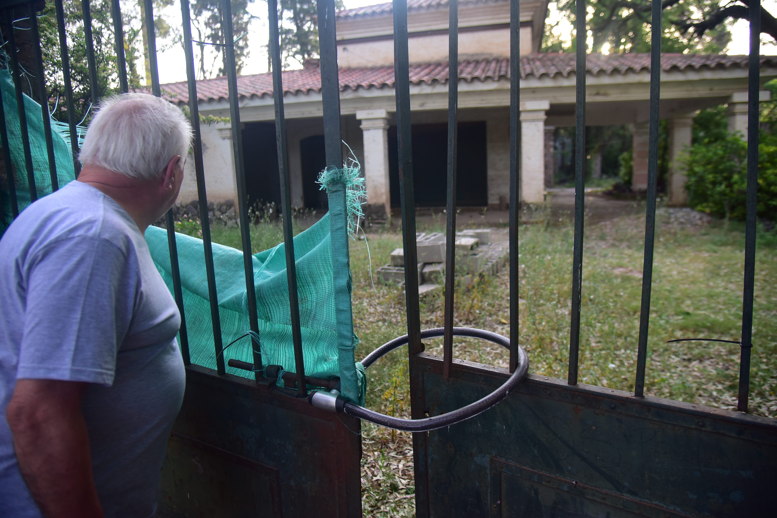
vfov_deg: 53.1
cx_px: 388
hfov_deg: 73.7
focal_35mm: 24
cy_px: 259
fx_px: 518
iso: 800
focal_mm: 24
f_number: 4
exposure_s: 1/400
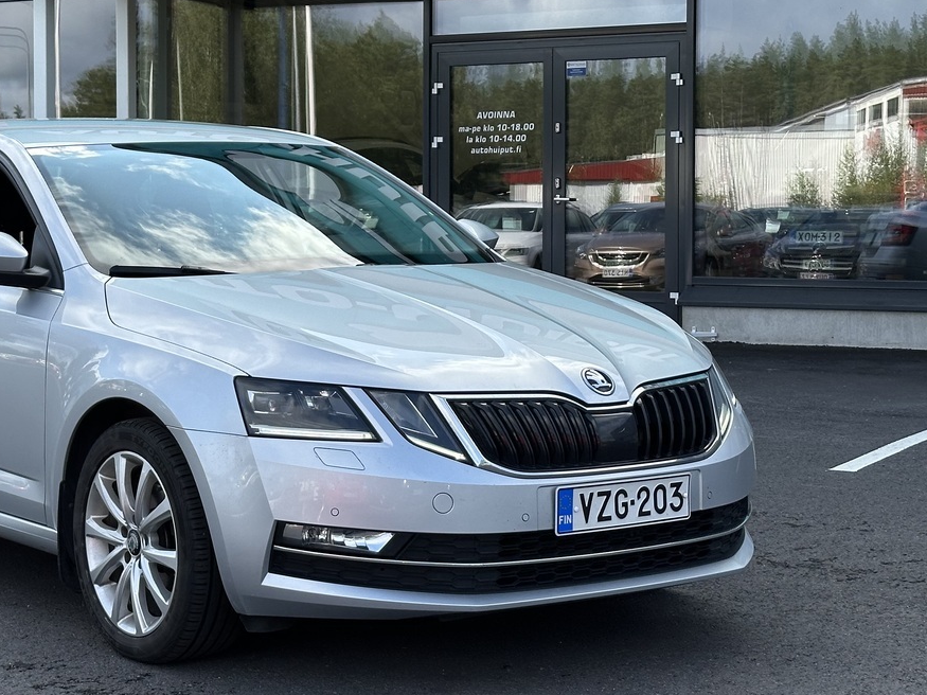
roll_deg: -0.7
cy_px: 254
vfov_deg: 18.6
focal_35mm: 79
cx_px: 251
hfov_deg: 24.5
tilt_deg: -0.7
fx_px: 2115
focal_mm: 6.86
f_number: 1.78
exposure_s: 1/2114
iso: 64
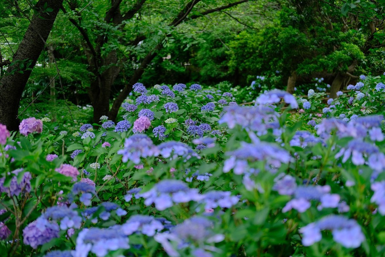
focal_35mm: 53
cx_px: 192
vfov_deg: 25.5
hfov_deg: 37.5
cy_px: 128
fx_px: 567
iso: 640
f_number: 2
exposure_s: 1/500
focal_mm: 35
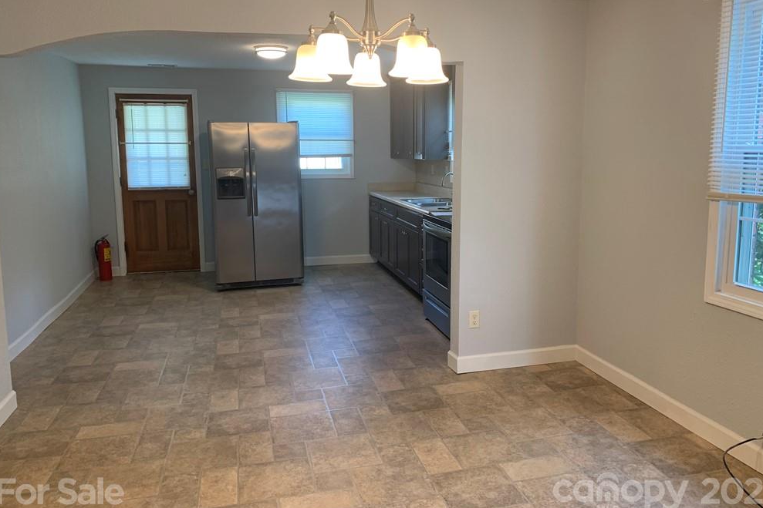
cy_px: 233
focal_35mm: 28
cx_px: 387
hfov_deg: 65.5
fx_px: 593
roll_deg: -0.3
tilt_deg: -8.4
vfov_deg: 46.3
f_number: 1.8
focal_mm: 4.25
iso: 80
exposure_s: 1/60
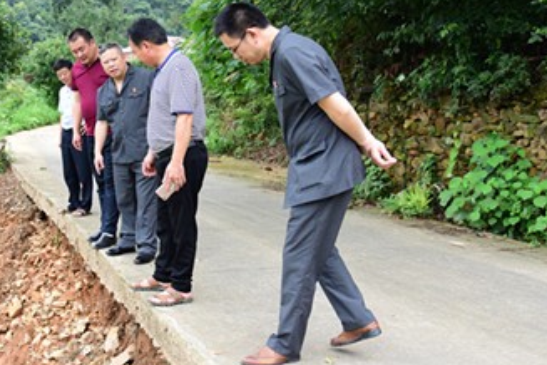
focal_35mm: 44
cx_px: 146
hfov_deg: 43.3
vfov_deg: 30.5
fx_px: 669
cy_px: 181
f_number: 4
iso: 1000
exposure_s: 1/1600
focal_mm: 24
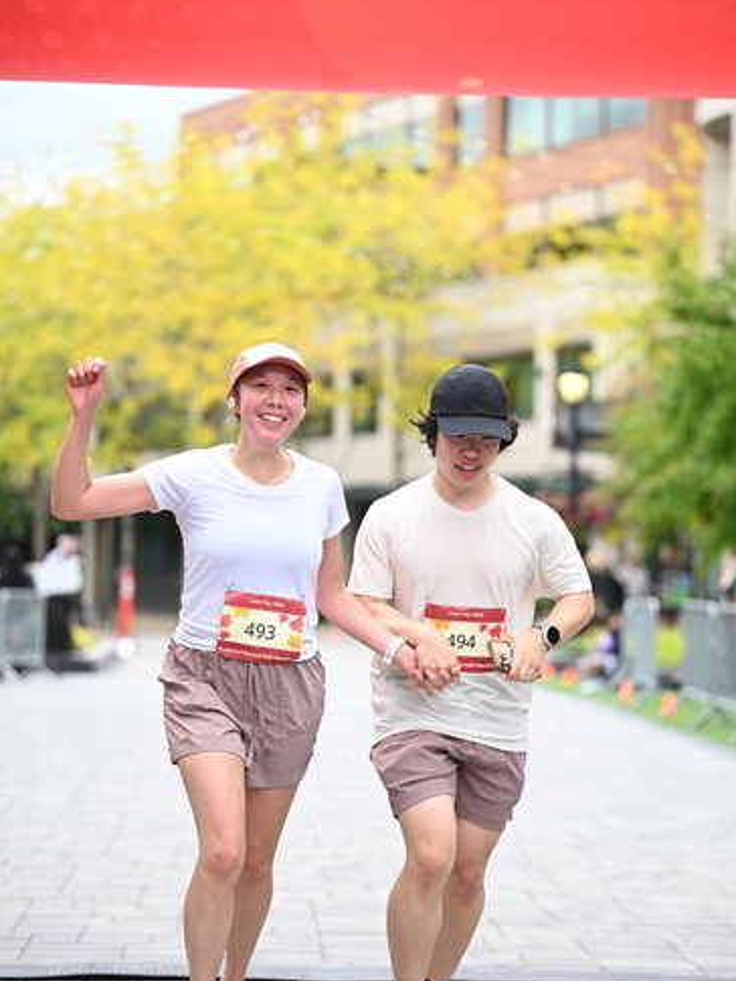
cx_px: 369
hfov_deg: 12.4
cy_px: 544
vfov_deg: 16.4
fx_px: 3400
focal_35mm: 120
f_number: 2.8
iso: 640
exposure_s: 1/1600
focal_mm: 110
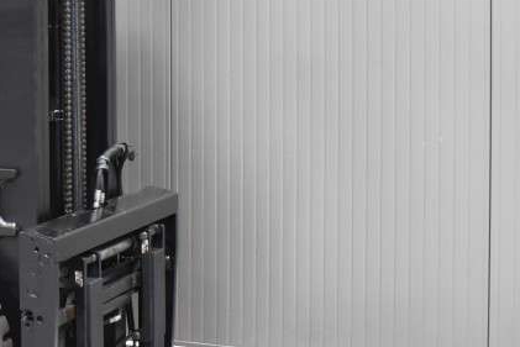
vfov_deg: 14.4
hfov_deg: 20.1
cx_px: -131
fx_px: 1358
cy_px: 51
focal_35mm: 94
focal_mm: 22
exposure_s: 1/20
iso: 1600
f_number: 5
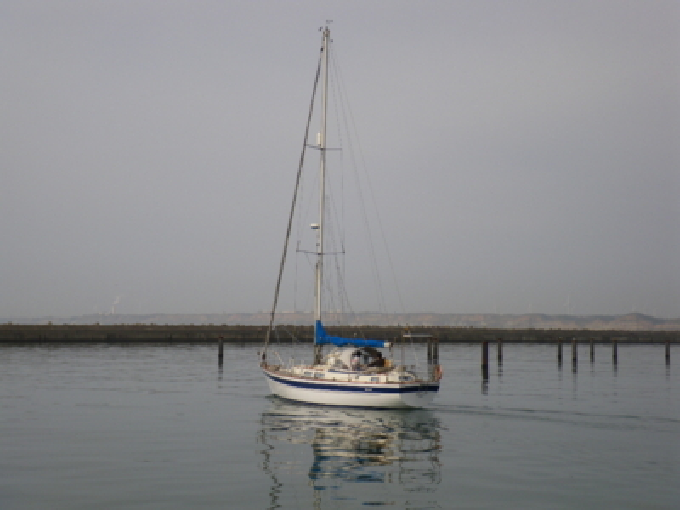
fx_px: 1218
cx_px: 340
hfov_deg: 31.2
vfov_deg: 23.7
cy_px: 255
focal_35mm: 62
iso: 50
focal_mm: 11.1
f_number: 5.5
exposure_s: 1/400
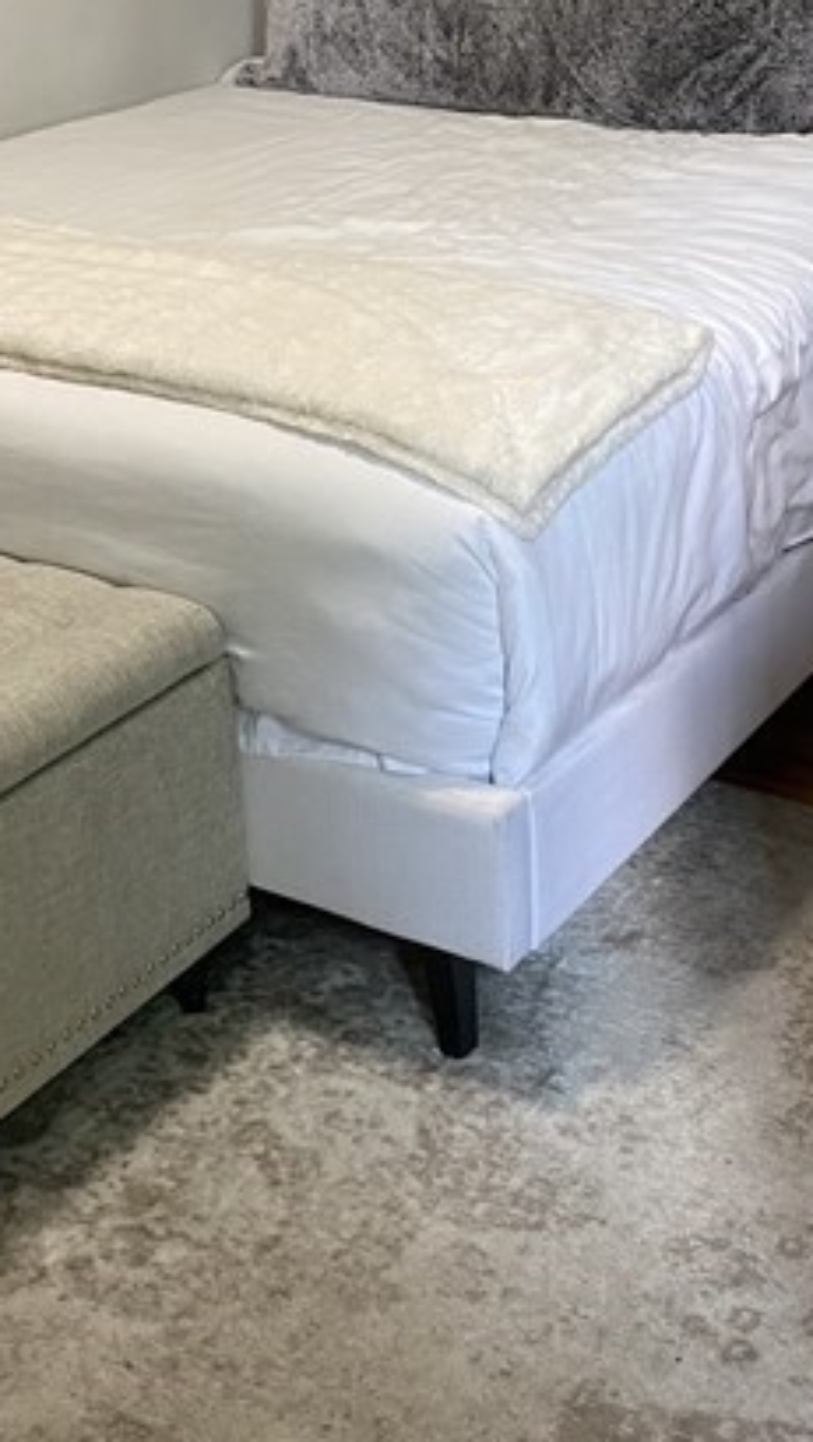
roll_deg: +0.6
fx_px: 2029
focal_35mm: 53
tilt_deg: -18.4
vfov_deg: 38.2
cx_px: 465
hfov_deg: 22.6
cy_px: 373
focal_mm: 4.25
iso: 160
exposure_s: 1/60
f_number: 1.8
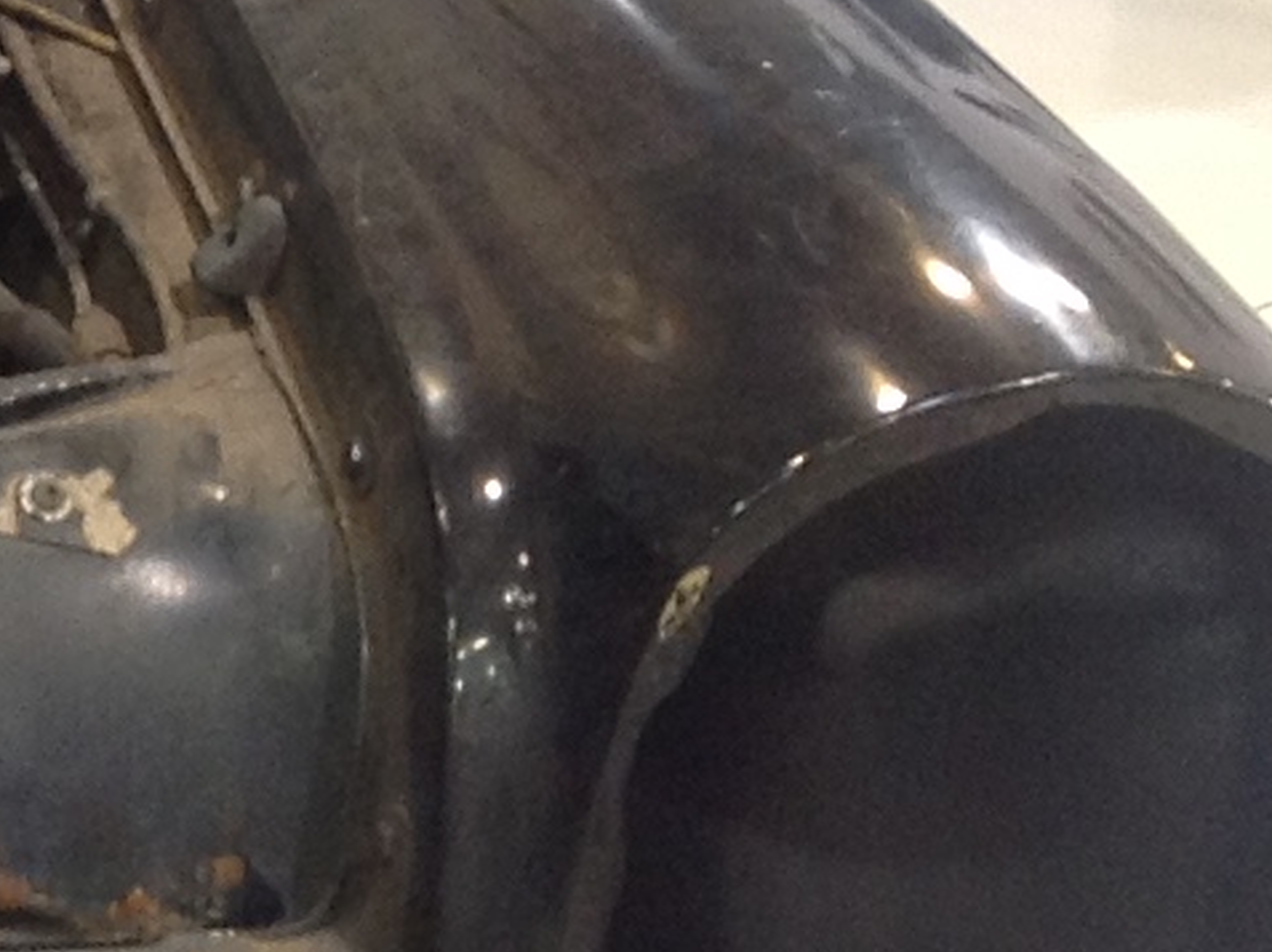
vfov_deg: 7.8
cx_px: -1944
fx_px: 6976
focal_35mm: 190
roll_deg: -1.2
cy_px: 440
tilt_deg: -19.0
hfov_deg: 9.2
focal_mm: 4.28
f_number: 2.4
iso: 64
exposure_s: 1/40
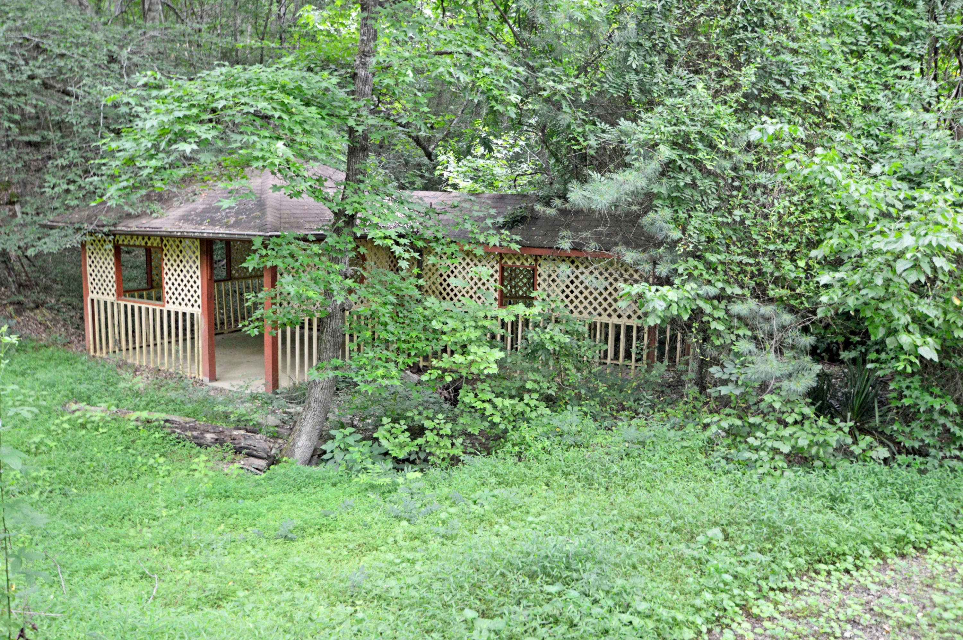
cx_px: 482
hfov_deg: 64.6
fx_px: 762
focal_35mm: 28
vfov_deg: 45.6
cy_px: 320
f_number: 4.5
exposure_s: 1/80
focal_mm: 19
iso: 400
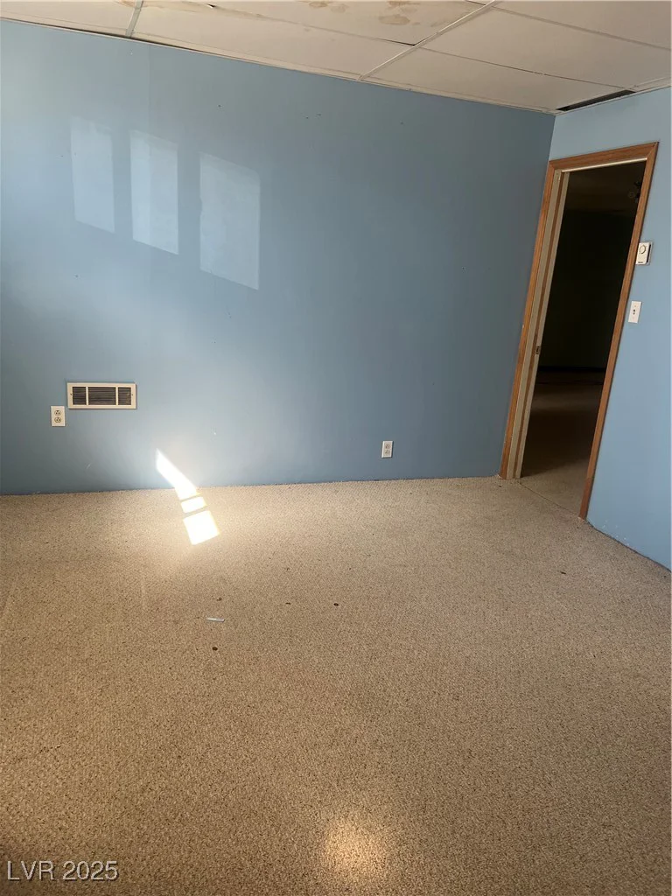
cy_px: 448
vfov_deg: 67.3
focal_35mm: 26
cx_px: 336
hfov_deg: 53.1
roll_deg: -5.0
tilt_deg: -14.4
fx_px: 673
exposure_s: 1/120
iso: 100
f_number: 1.5
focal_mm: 5.7
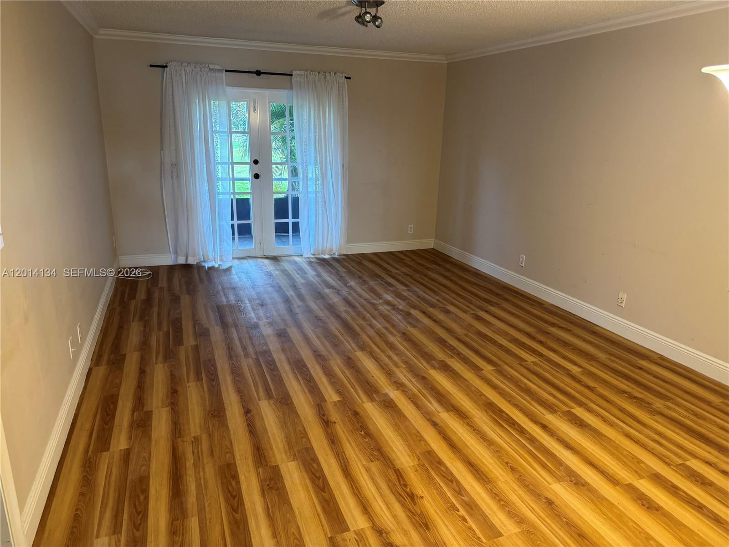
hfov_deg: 71.6
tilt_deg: -17.3
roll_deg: -2.0
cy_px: 274
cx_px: 364
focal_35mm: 24
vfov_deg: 56.8
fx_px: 505
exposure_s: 1/60
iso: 320
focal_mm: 6.76
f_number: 1.78
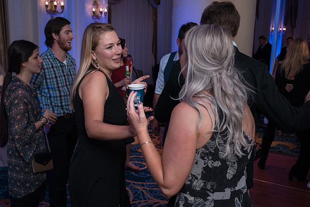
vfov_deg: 31.8
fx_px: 362
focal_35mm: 42
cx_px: 137
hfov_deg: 46.2
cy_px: 124
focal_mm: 35
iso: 2000
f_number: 5.6
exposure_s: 1/200
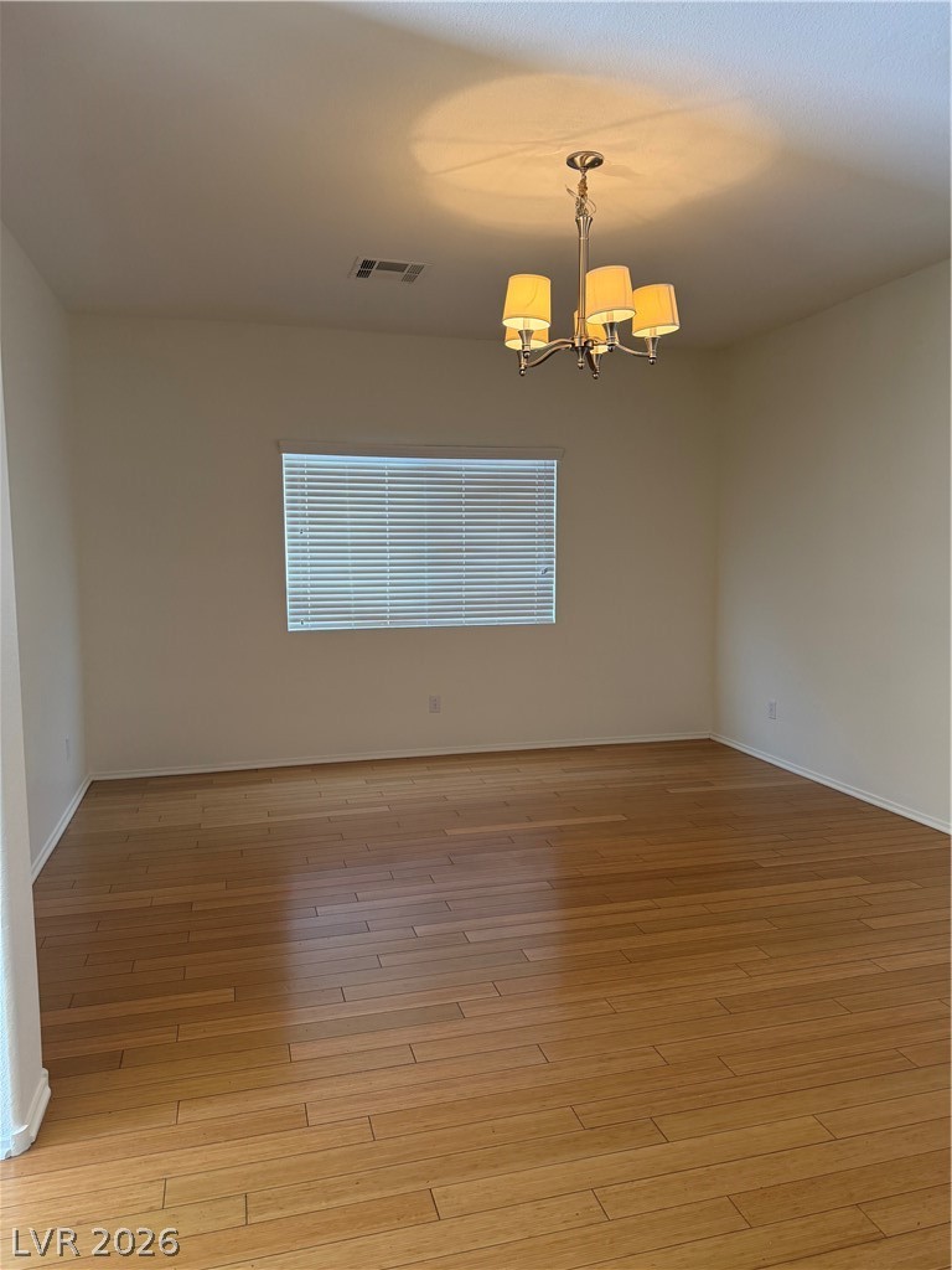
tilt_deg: -6.4
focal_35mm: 24
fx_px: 880
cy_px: 635
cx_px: 476
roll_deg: +0.8
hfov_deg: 56.8
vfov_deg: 71.6
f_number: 1.78
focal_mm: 6.76
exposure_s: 1/159
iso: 200
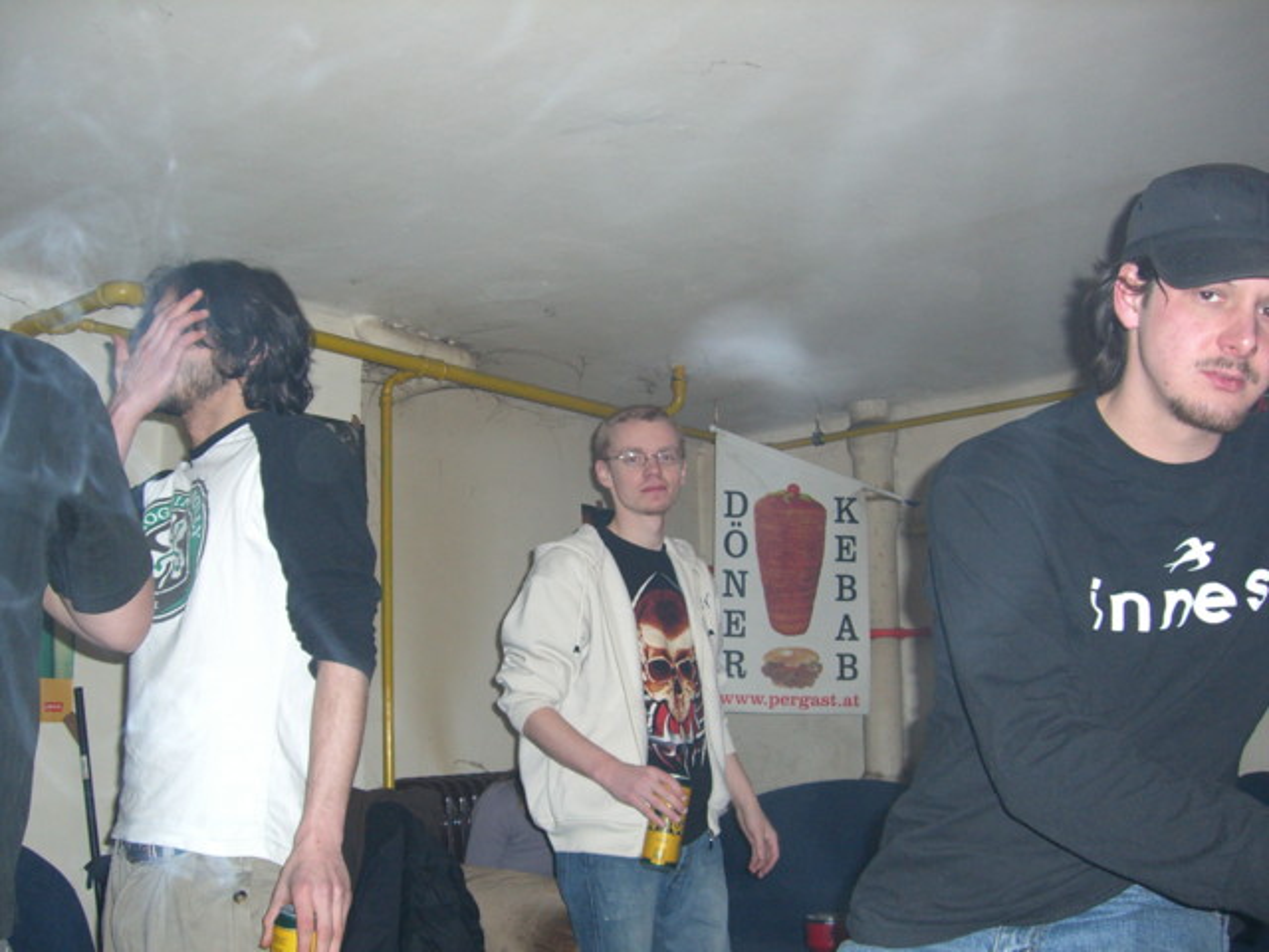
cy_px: 476
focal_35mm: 38
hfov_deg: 49.0
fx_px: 1393
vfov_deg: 37.7
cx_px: 634
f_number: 2.7
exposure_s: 1/60
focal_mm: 6.2
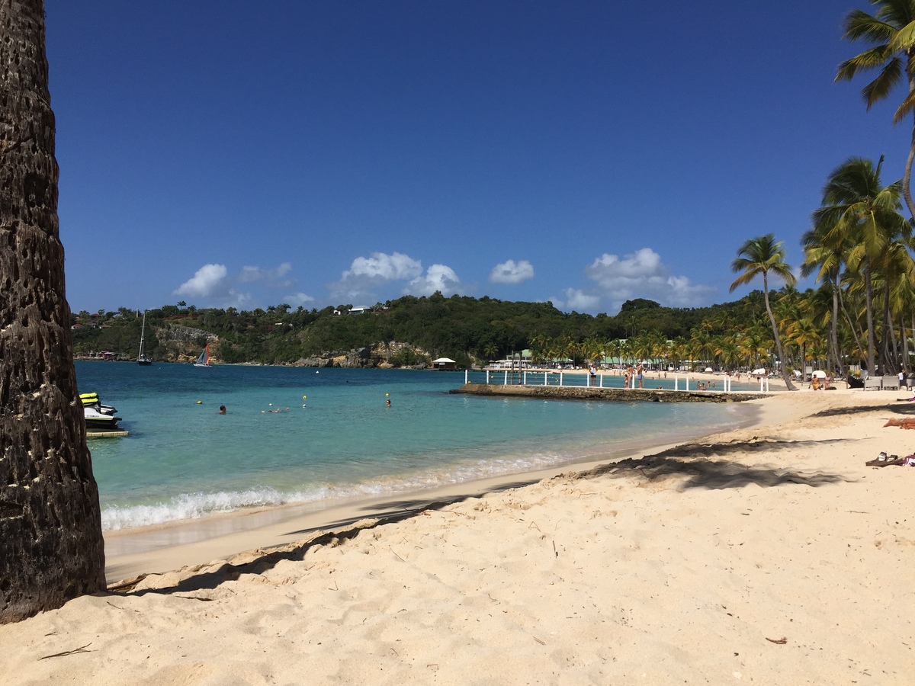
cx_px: 458
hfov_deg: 61.7
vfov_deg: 48.2
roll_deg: -2.2
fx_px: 767
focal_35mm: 29
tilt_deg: +0.4
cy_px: 343
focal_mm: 4.15
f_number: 2.2
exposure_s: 1/4950
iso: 32
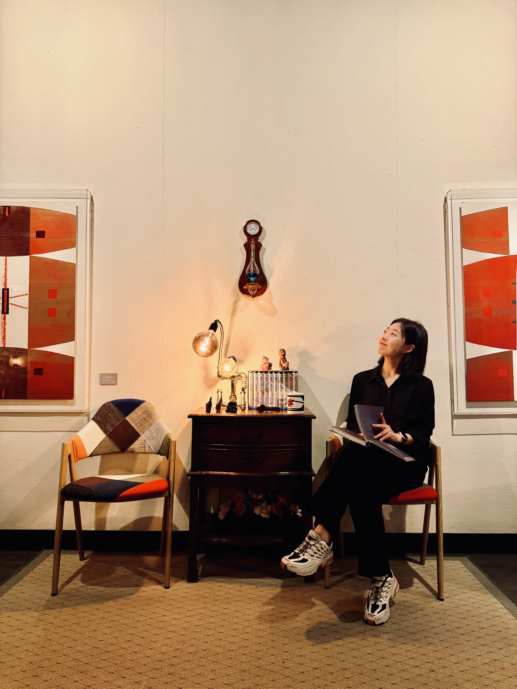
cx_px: 258
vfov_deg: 71.6
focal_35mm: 24
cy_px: 344
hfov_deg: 56.8
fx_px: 478
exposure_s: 1/60
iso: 250
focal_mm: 6.76
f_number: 1.78
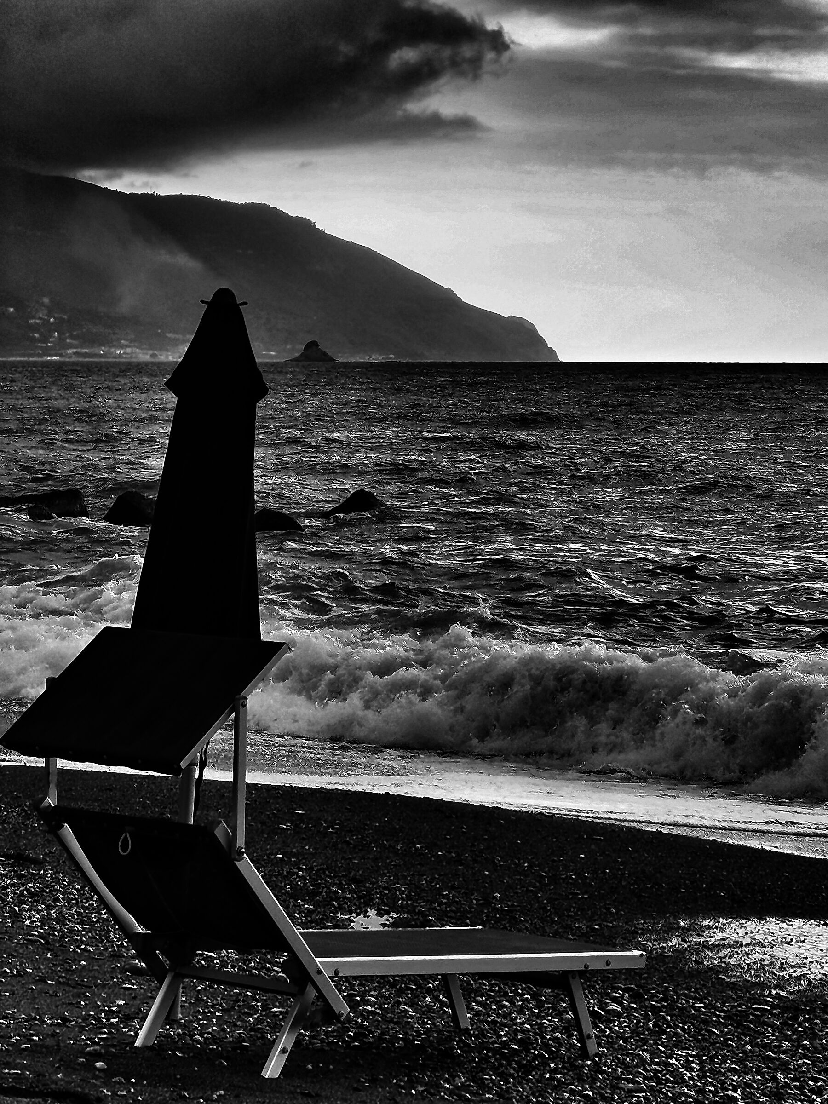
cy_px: 552
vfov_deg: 19.3
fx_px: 3253
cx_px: 414
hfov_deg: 14.5
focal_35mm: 102
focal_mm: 5.58
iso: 50
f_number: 1.8
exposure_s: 1/384
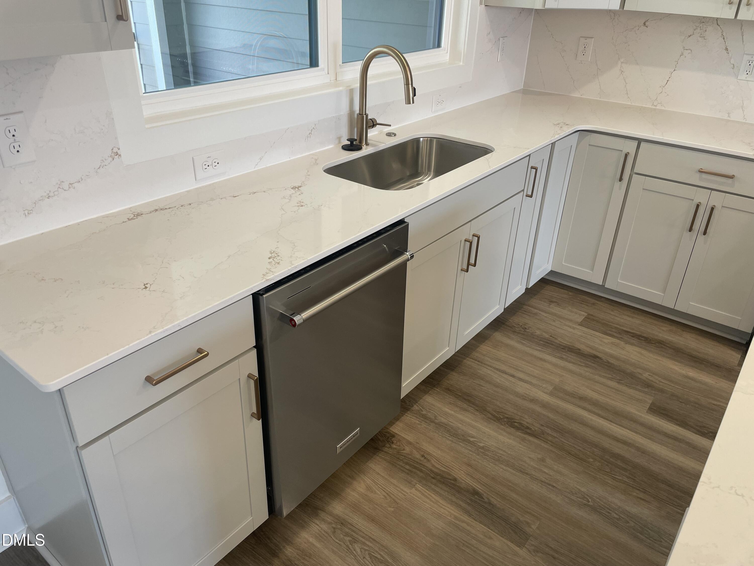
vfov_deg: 53.1
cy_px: 283
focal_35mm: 26
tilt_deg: -29.3
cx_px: 377
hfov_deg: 67.3
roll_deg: -2.1
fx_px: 566
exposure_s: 1/60
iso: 64
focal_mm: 4.2
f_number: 1.6
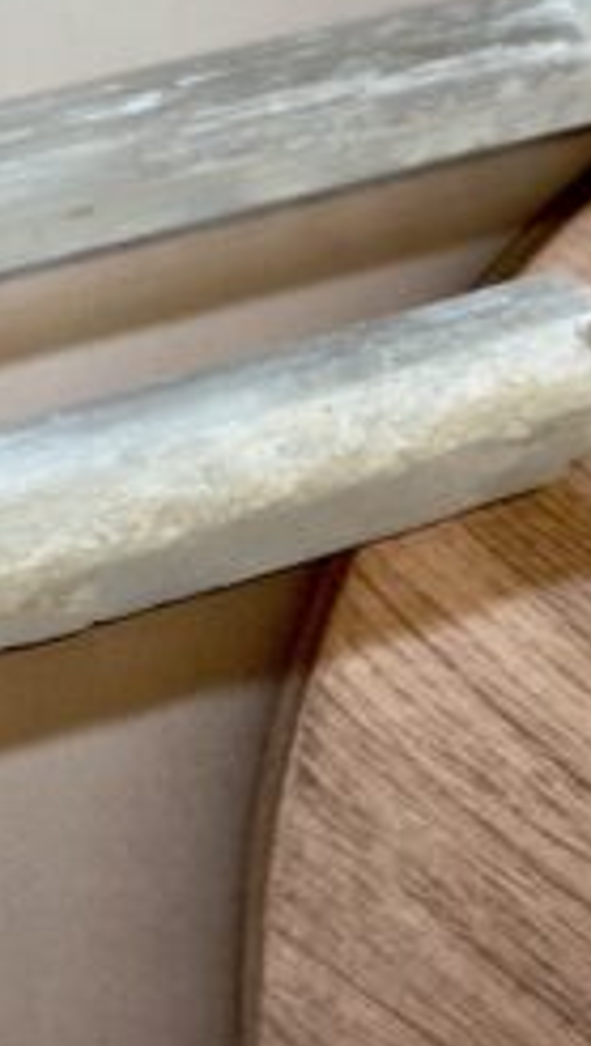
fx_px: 1916
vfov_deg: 30.5
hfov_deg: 16.6
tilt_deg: -57.4
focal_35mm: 69
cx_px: -162
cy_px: 459
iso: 50
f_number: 1.5
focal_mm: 5.7
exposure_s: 1/389
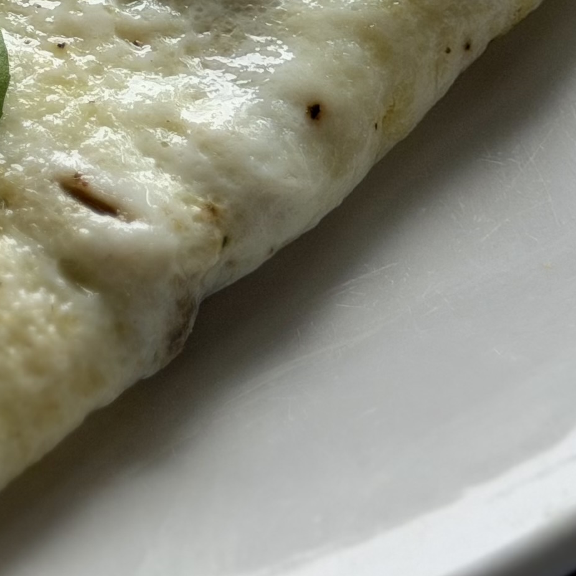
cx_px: -65
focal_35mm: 185
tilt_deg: -48.1
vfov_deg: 9.2
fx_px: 3483
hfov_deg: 9.4
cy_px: -254
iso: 80
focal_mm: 6.76
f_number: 1.78
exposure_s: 1/895
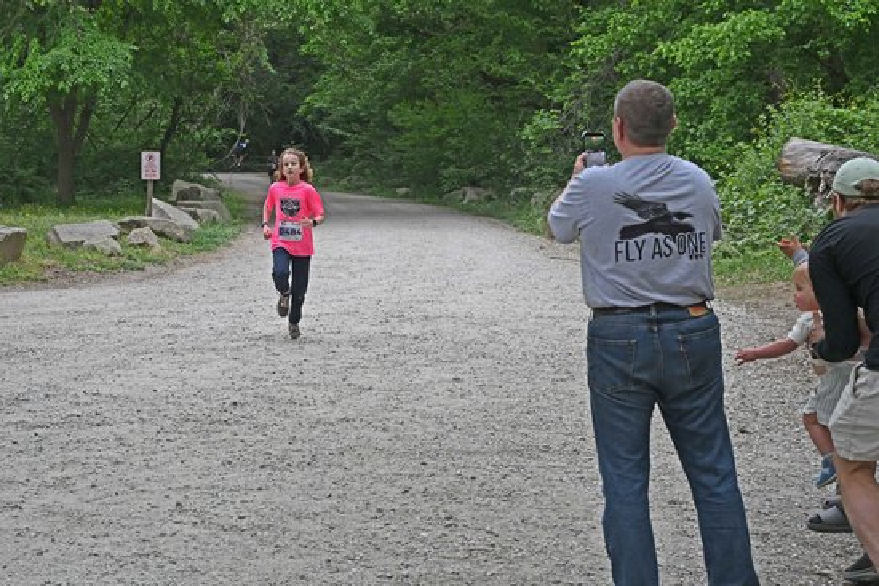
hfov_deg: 35.0
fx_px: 1392
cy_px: 293
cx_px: 440
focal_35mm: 57
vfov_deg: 23.8
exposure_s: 1/1000
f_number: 8
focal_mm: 57
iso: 2500
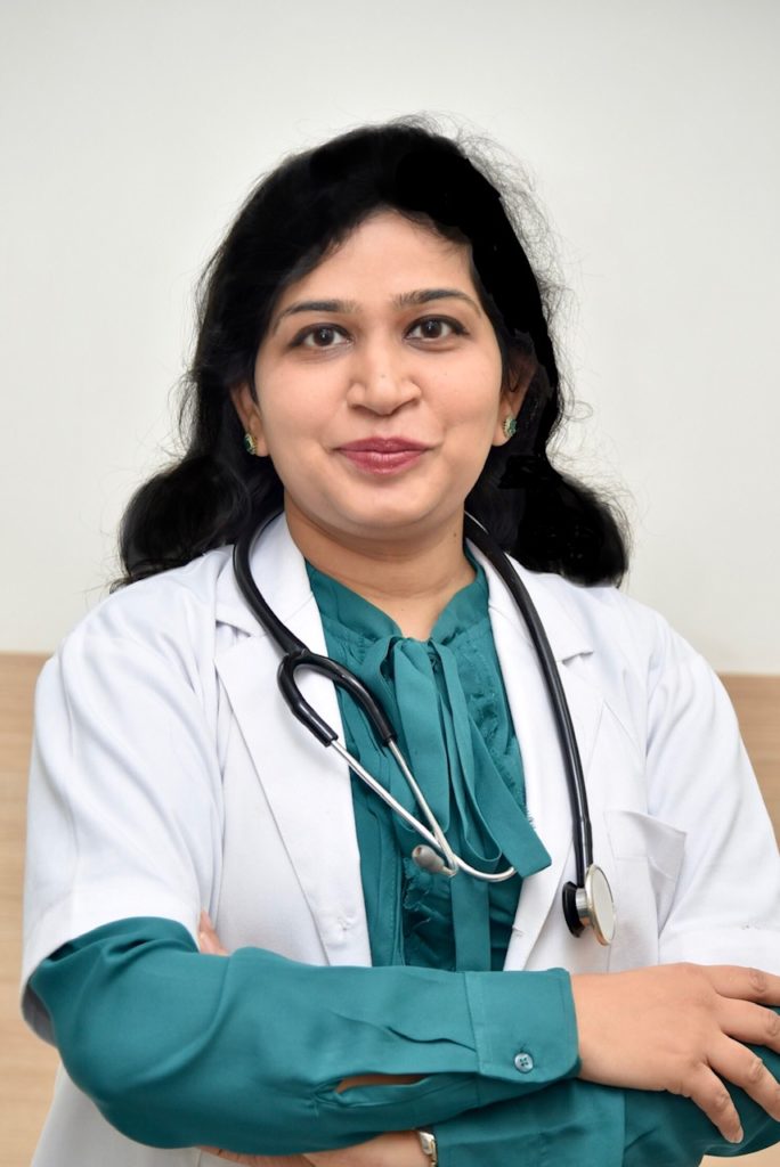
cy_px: 584
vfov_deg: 22.1
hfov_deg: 14.9
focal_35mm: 92
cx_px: 390
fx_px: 2986
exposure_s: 1/125
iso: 640
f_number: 4
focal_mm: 92
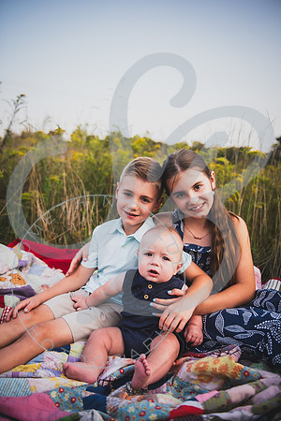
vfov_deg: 58.7
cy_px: 210
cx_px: 140
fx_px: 375
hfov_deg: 41.1
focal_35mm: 32
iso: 250
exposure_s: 1/320
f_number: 2.8
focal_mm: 32
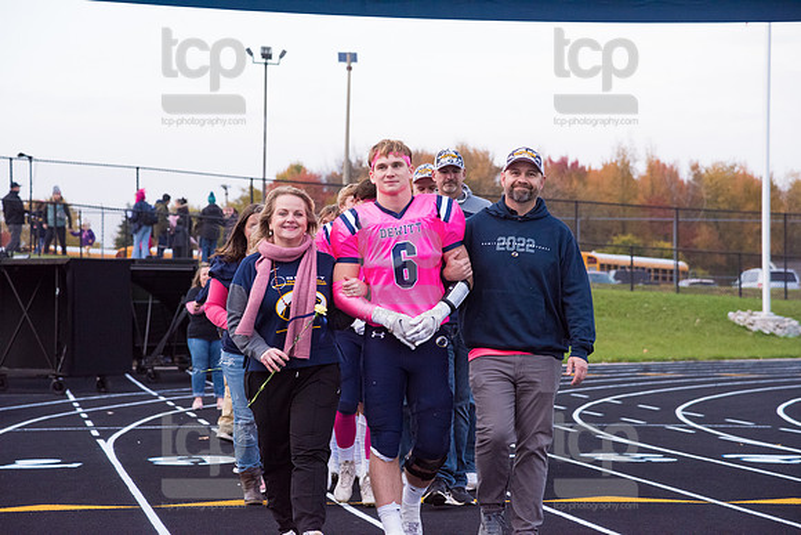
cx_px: 400
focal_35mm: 120
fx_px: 2670
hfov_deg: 17.1
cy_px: 268
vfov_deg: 11.4
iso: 3200
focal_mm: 120
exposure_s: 1/500
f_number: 5.6
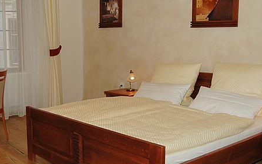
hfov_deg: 43.1
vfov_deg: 28.0
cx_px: 95
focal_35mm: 46
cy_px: 89
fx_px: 329
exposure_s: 1/60
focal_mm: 18
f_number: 5
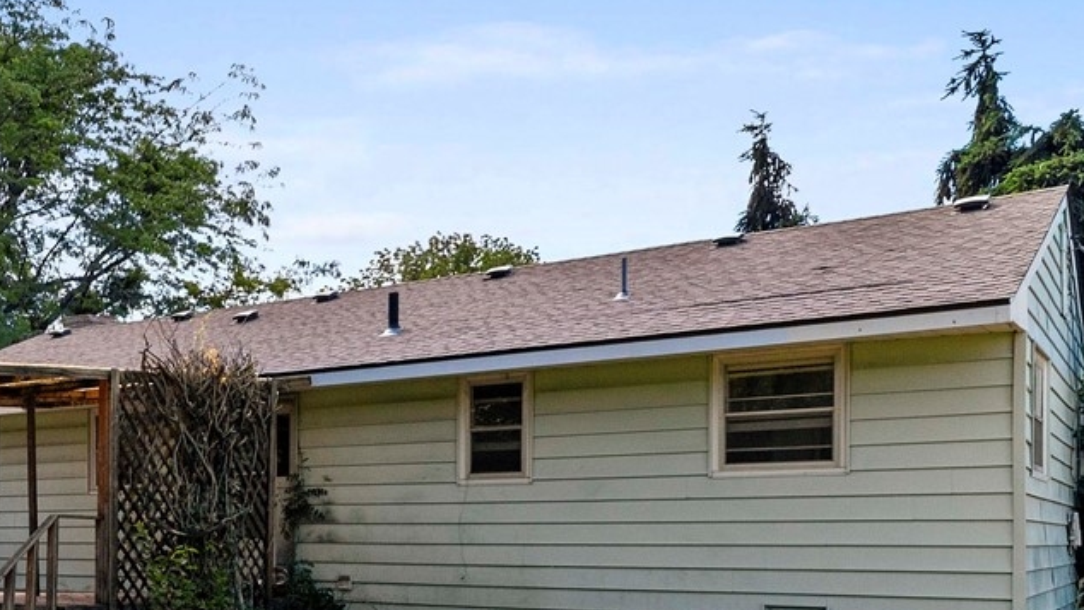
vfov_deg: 27.5
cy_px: 536
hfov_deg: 42.9
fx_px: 1208
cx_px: 47
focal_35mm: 42
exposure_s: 1/1000
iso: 100
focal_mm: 15
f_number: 7.1
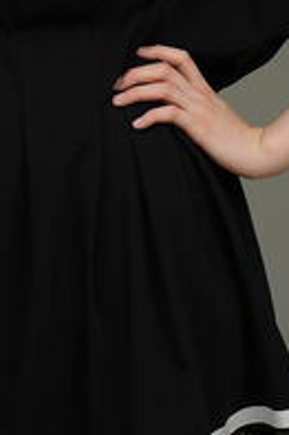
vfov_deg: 9.1
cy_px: -4
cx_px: 74
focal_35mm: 225
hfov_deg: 6.1
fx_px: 2714
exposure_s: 1/400
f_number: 3.5
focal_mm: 70
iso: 640
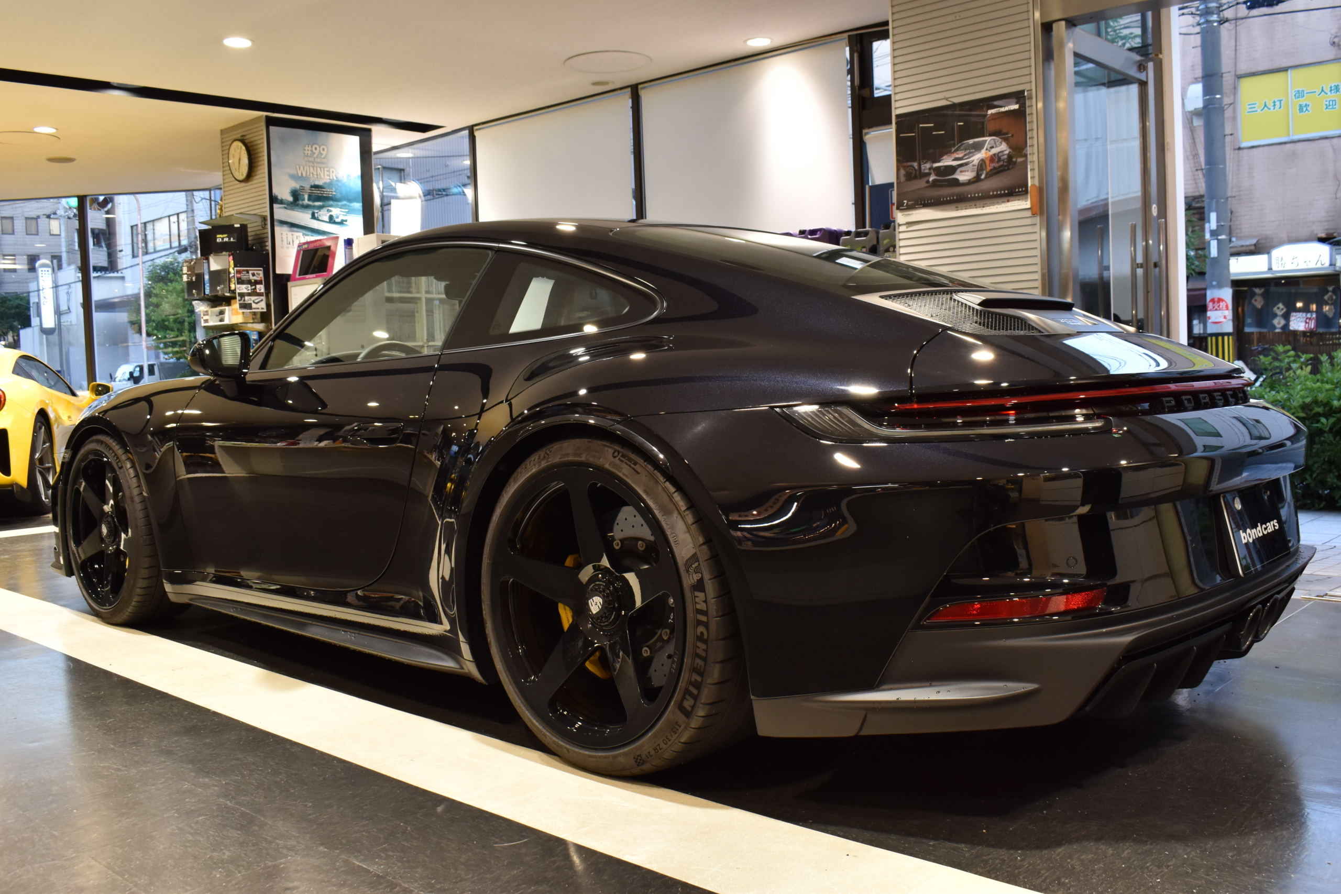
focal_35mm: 33
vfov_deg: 40.0
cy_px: 447
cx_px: 670
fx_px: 1229
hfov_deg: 57.2
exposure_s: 1/30
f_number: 8
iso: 720
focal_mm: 22
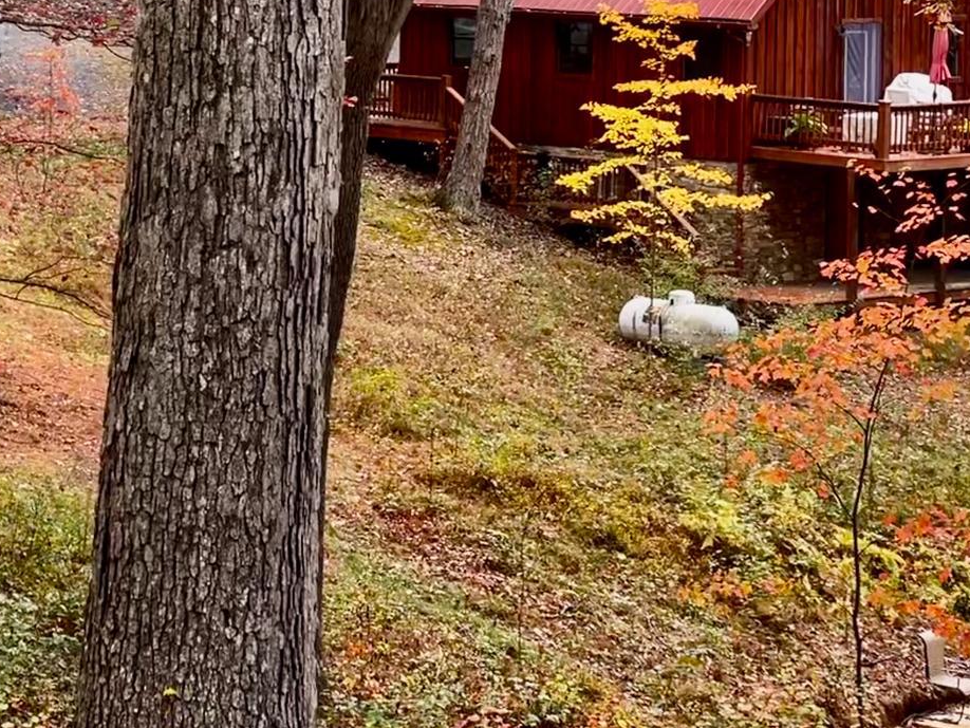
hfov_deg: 17.0
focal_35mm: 116
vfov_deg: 12.6
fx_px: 3251
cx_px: 424
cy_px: 2
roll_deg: -1.2
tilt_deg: -0.4
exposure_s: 1/99
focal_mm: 6
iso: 32
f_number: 2
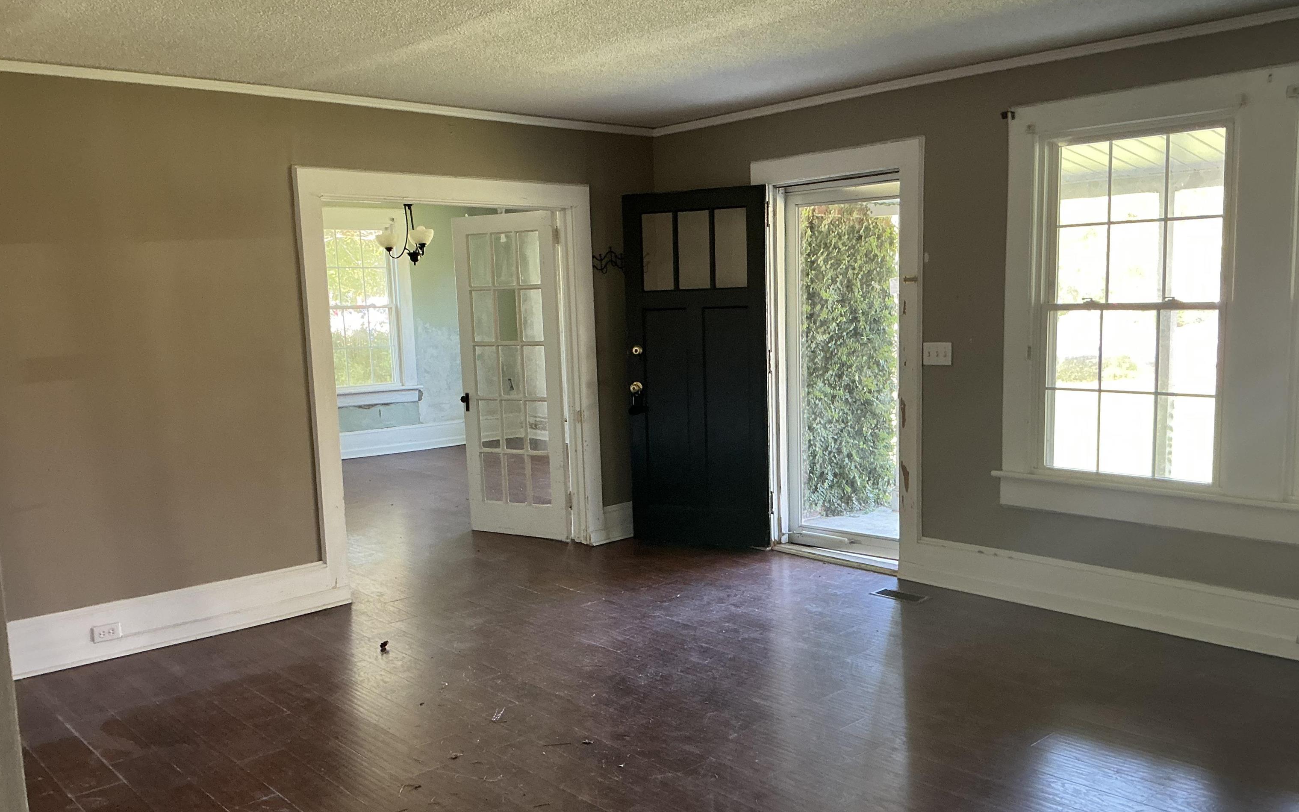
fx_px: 1062
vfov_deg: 41.8
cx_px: 654
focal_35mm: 30
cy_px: 443
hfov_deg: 62.9
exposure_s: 1/60
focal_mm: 3
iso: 160
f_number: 1.8
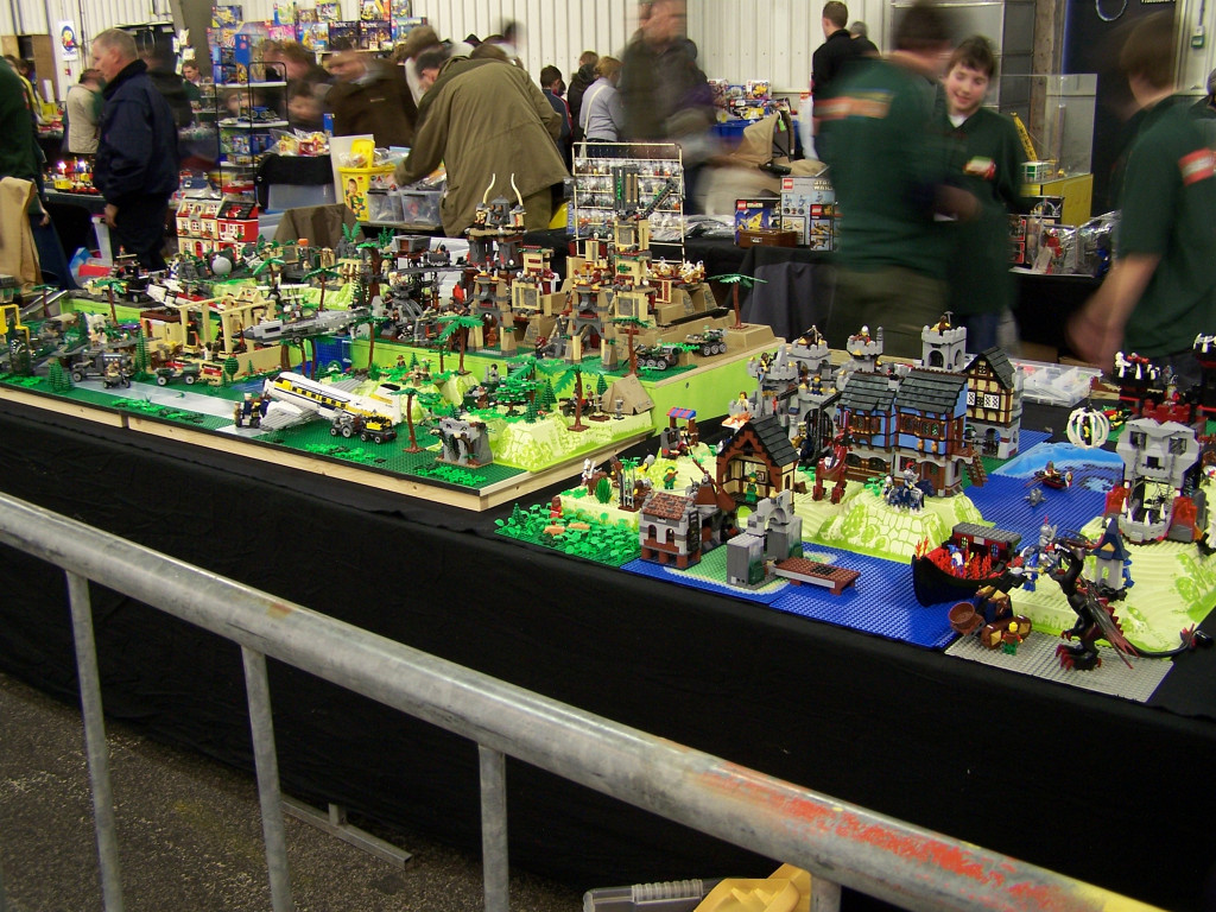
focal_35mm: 38
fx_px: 1335
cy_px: 456
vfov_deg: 37.7
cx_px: 608
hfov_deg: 49.0
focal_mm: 6.3
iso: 80
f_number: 2.8
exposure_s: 1/2
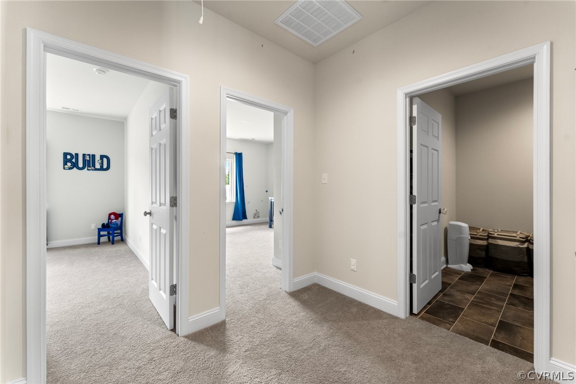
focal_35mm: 14
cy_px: 192
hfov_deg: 104.3
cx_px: 288
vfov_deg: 81.2
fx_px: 224
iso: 1000
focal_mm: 14
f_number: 7.1
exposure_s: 1/15
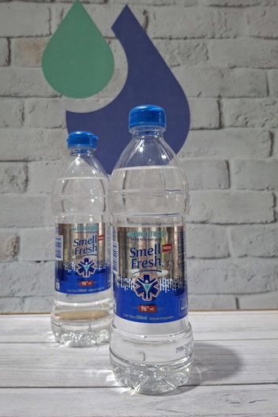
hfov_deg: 51.2
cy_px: 203
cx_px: 122
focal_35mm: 25
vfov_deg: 71.5
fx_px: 290
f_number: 1.8
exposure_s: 1/30
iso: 320
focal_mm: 5.54
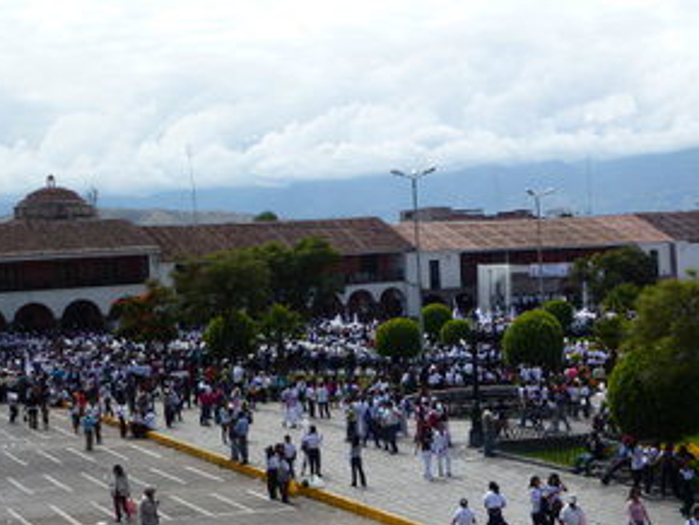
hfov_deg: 30.9
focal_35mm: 62
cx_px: 468
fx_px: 1253
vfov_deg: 23.7
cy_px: 284
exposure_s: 1/800
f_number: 4
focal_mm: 8
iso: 100
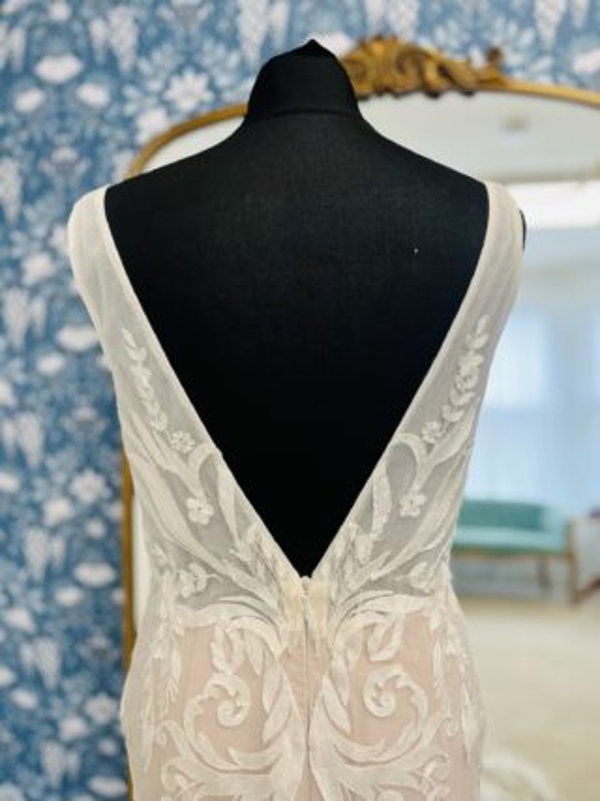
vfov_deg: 67.3
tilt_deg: -9.3
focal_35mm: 26
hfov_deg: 53.0
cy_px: 400
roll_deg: +1.8
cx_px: 300
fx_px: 601
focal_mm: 5.1
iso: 40
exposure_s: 1/100
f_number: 1.6
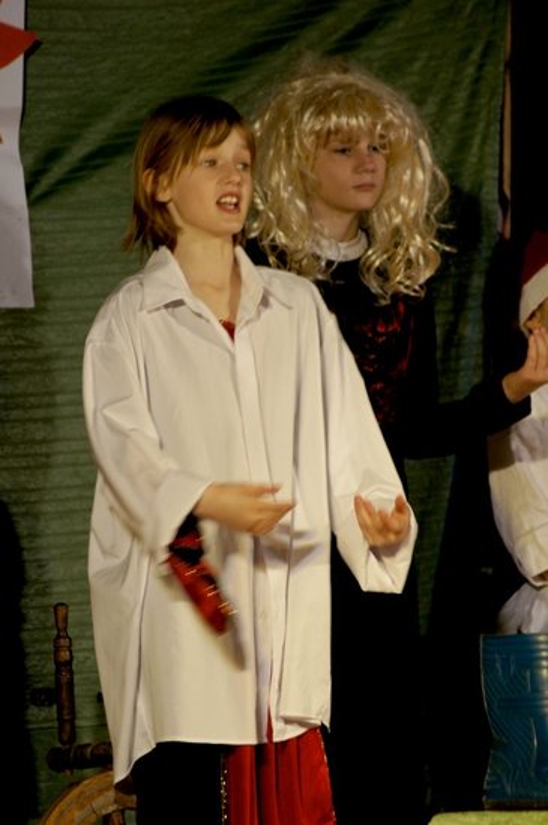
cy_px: 412
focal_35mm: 450
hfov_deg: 3.0
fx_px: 10294
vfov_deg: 4.6
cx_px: 274
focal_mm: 300
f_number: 5.6
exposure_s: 1/50
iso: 800
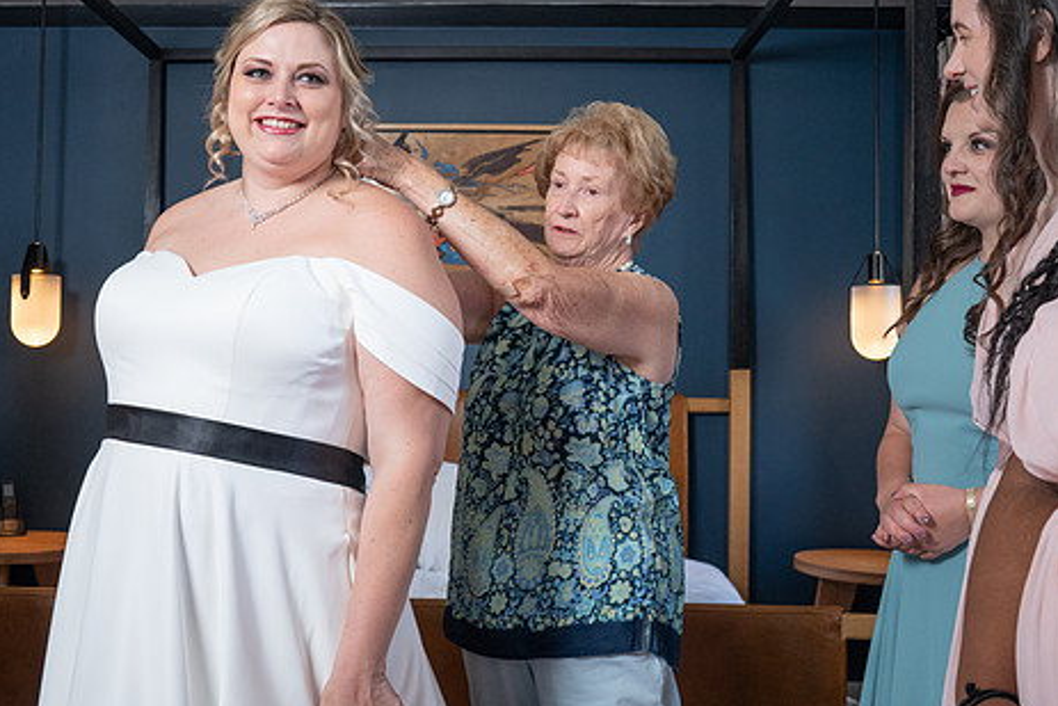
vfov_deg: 27.5
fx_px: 1440
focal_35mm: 49
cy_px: 323
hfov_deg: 40.2
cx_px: 446
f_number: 6.3
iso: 2000
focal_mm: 35
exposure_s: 1/200
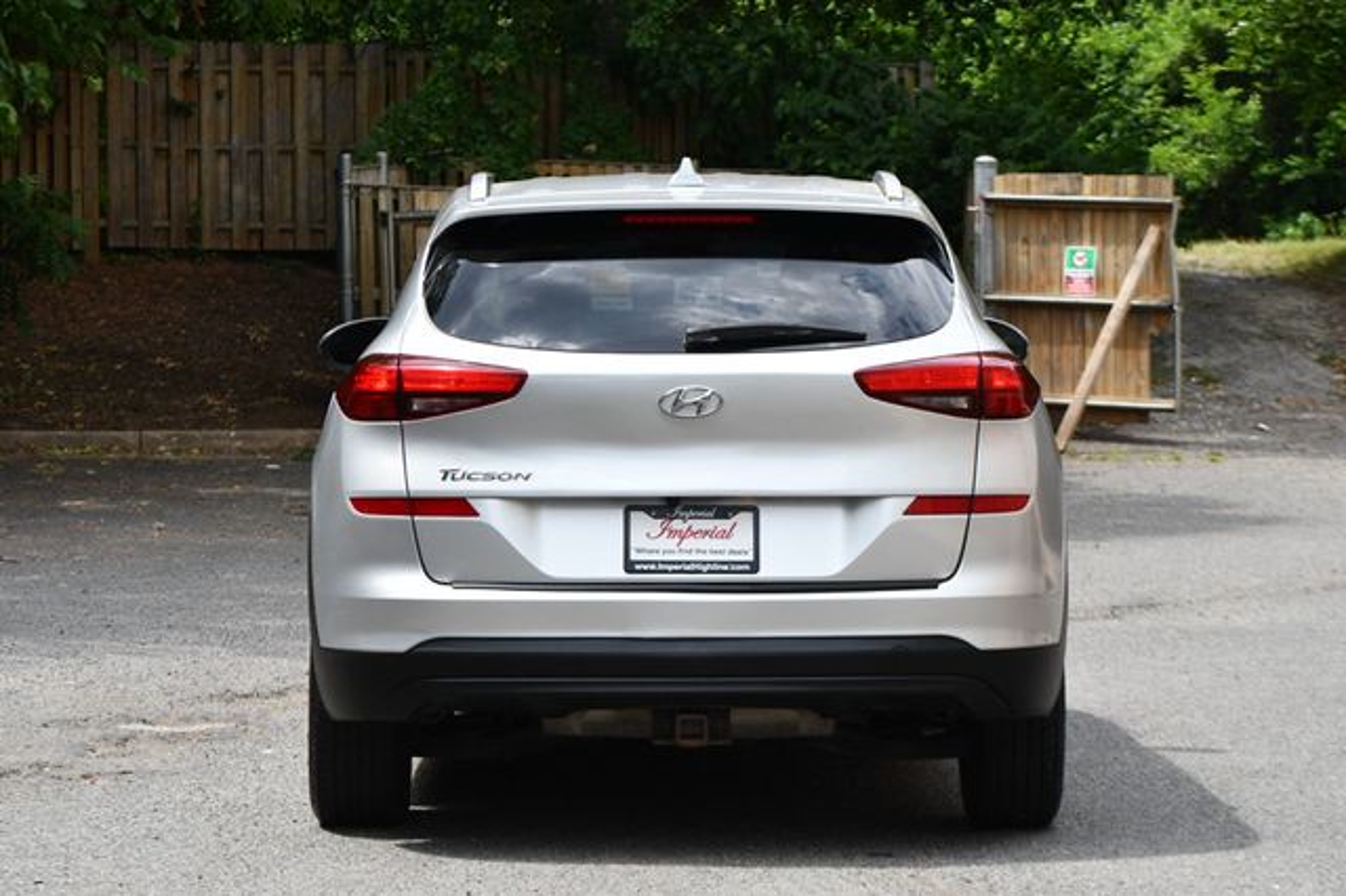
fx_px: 3924
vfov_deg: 13.0
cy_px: 448
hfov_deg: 19.5
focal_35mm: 105
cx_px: 673
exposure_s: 1/320
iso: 100
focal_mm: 70
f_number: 9
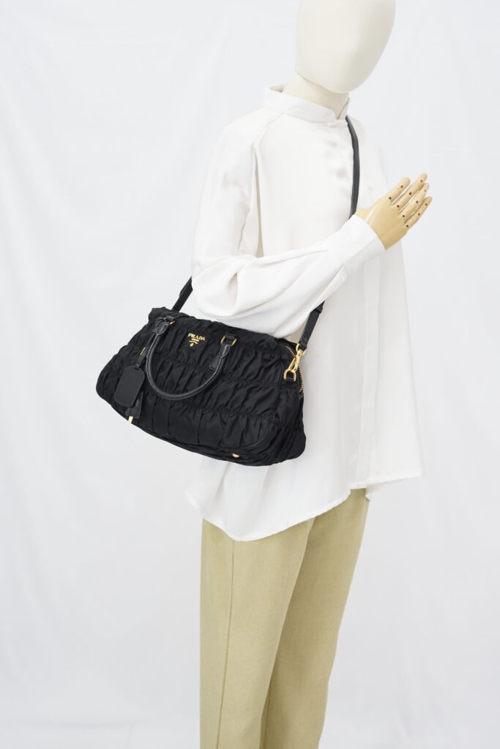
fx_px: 1041
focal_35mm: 50
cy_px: 374
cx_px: 250
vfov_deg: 39.6
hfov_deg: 27.0
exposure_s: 1/8
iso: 640
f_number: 6.3
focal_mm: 50
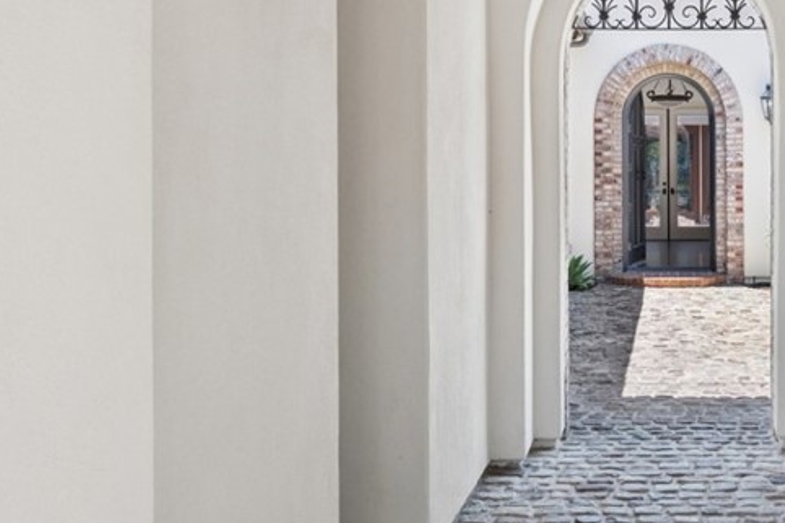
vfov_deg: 26.3
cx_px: 671
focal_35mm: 51
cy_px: 165
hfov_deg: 37.0
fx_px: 1112
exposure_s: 1/30
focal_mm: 15.9
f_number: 9
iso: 200
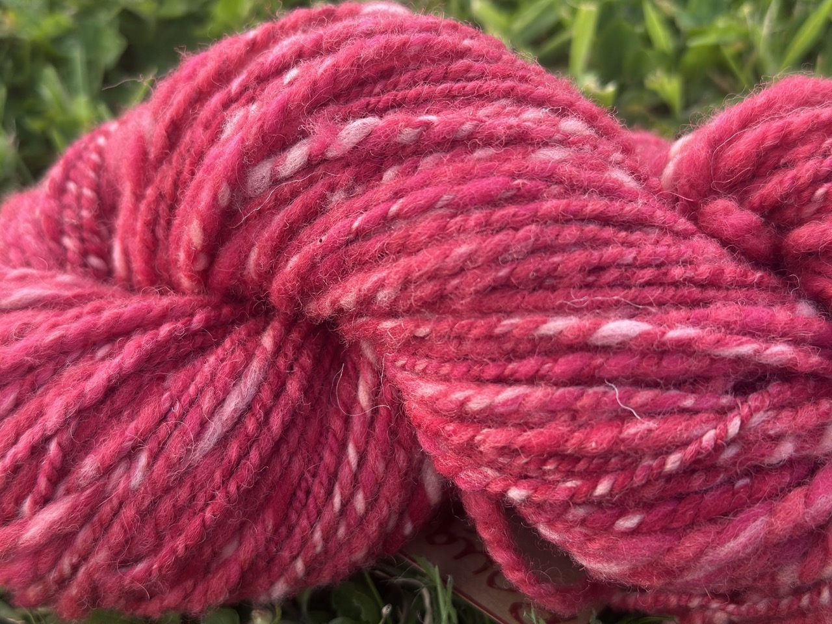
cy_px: 312
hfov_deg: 39.7
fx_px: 1154
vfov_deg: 30.3
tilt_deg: -45.7
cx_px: 416
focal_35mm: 48
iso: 80
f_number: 1.78
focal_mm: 6.86
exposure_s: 1/419
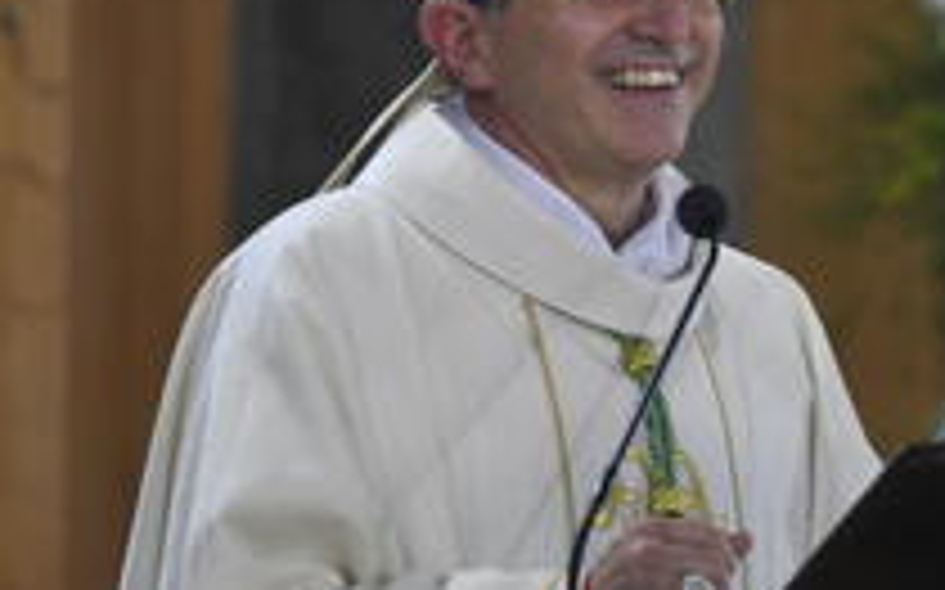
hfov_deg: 3.2
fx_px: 17143
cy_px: 151
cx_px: 632
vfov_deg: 2.0
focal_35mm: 666
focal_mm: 200
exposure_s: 1/125
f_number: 2.8
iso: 640
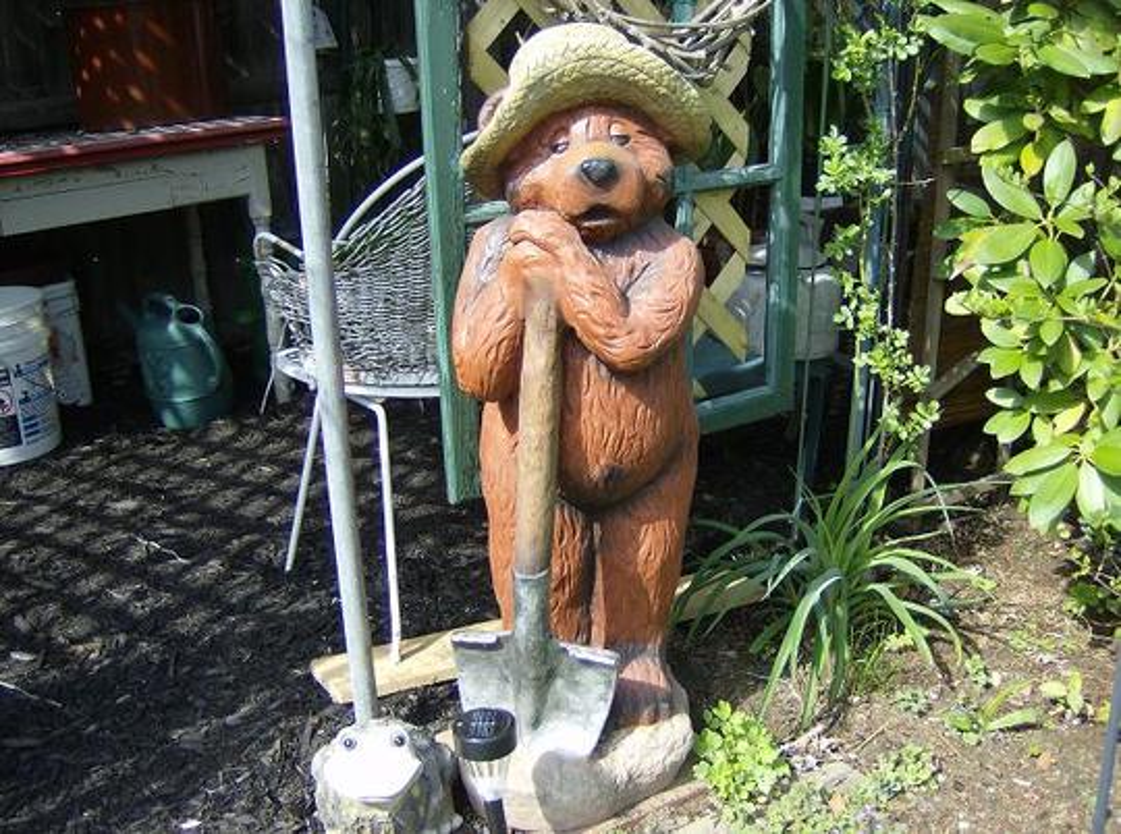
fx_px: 1163
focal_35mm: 36
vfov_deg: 39.5
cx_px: 560
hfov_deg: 51.5
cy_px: 417
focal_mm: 6
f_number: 2.8
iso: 100
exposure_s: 1/355
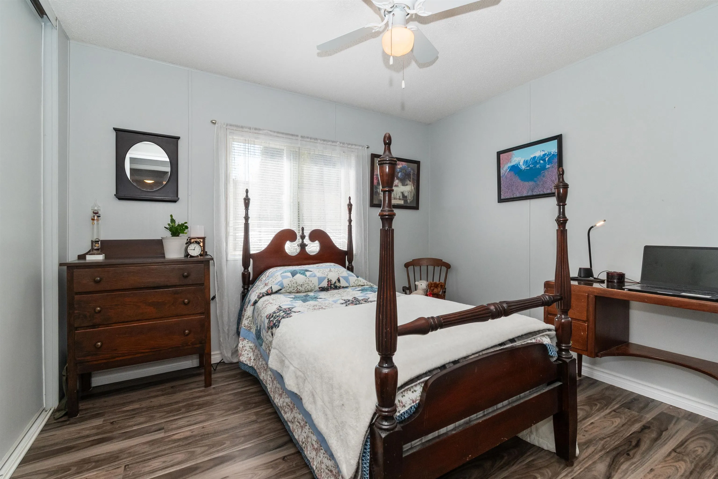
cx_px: 359
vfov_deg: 77.3
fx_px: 299
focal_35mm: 15
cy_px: 240
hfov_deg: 100.4
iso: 250
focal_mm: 10
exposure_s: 1/60
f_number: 9
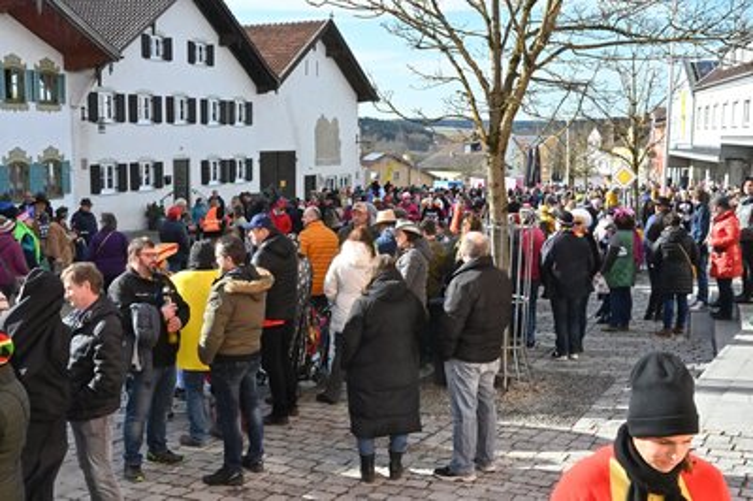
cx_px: 376
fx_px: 857
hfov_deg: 47.4
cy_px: 250
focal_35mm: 41
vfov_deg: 32.6
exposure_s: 1/2500
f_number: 22
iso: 12800
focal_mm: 41
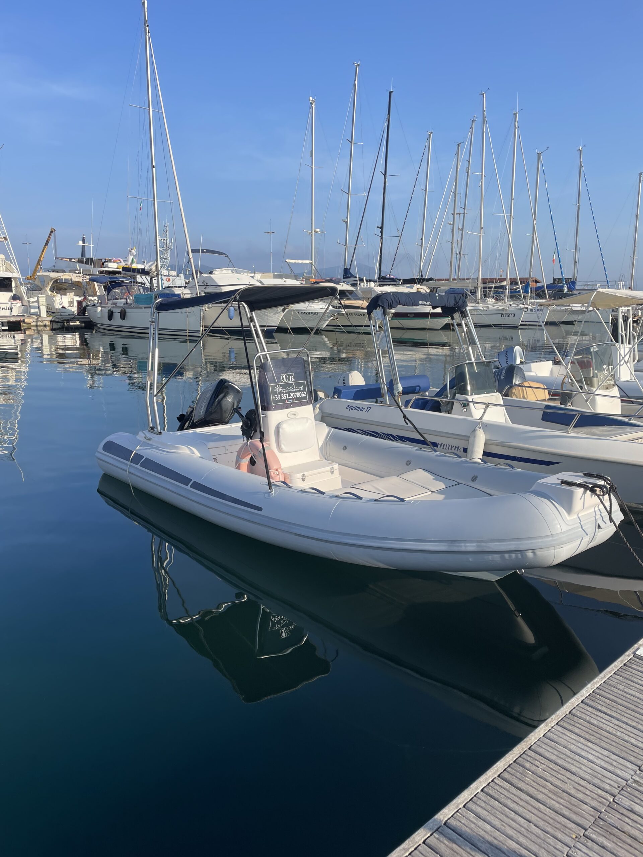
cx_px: 322
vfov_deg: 67.3
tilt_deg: -11.9
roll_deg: -1.0
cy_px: 428
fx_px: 644
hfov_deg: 53.1
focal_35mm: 26
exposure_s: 1/2618
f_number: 1.6
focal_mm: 4.2
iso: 32
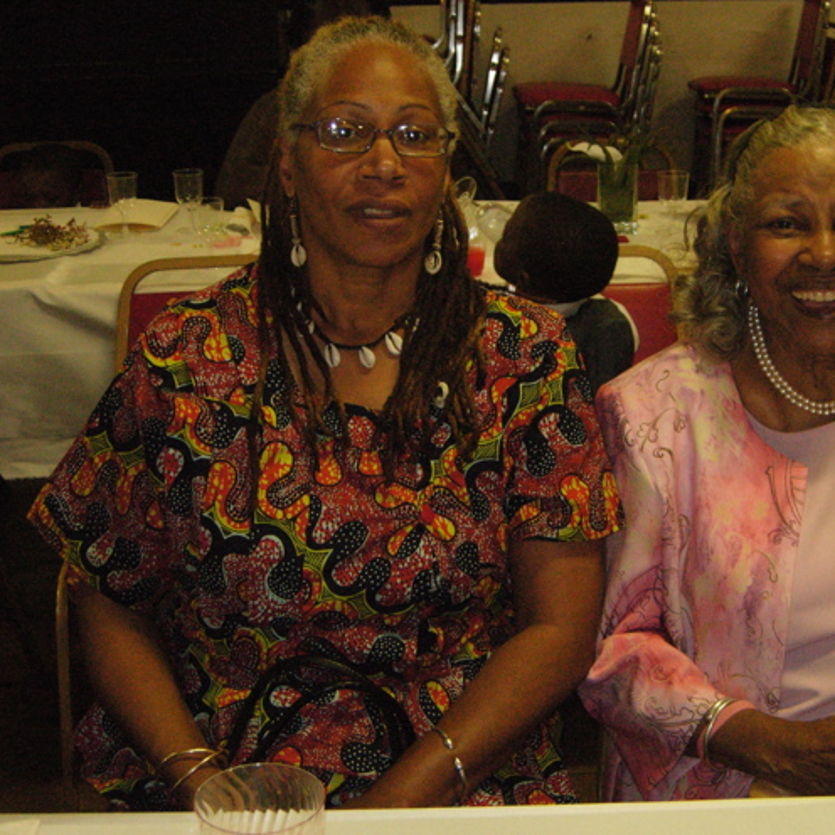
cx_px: 537
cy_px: 418
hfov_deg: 29.9
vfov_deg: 30.0
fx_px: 1556
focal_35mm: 57
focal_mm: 10.1
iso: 400
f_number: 3.1
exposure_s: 1/57
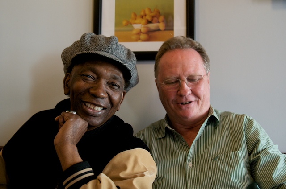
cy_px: 94
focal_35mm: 42
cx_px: 143
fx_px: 333
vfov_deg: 31.8
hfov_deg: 46.5
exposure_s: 1/80
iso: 400
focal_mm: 28
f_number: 2.8
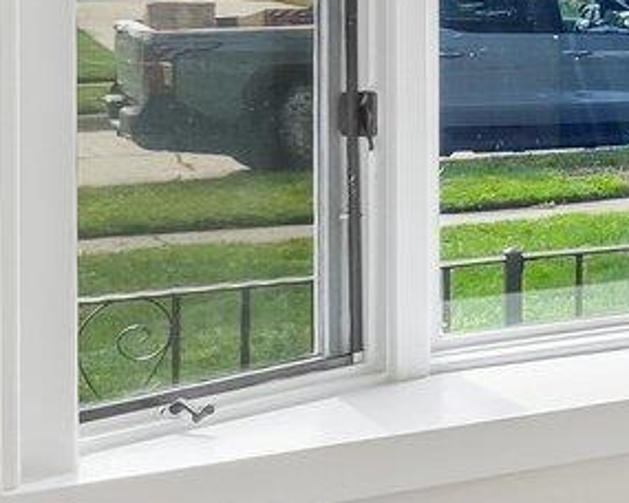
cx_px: 1525
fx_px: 1880
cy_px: -41
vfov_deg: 14.9
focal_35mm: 101
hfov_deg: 13.6
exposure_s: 1/30
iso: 100
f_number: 8
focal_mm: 10
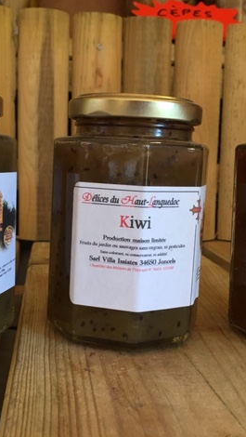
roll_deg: -3.2
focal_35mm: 43
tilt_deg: -6.7
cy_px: 215
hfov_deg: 27.8
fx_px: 498
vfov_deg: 47.3
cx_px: 113
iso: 32
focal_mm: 4.15
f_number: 2.2
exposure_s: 1/17
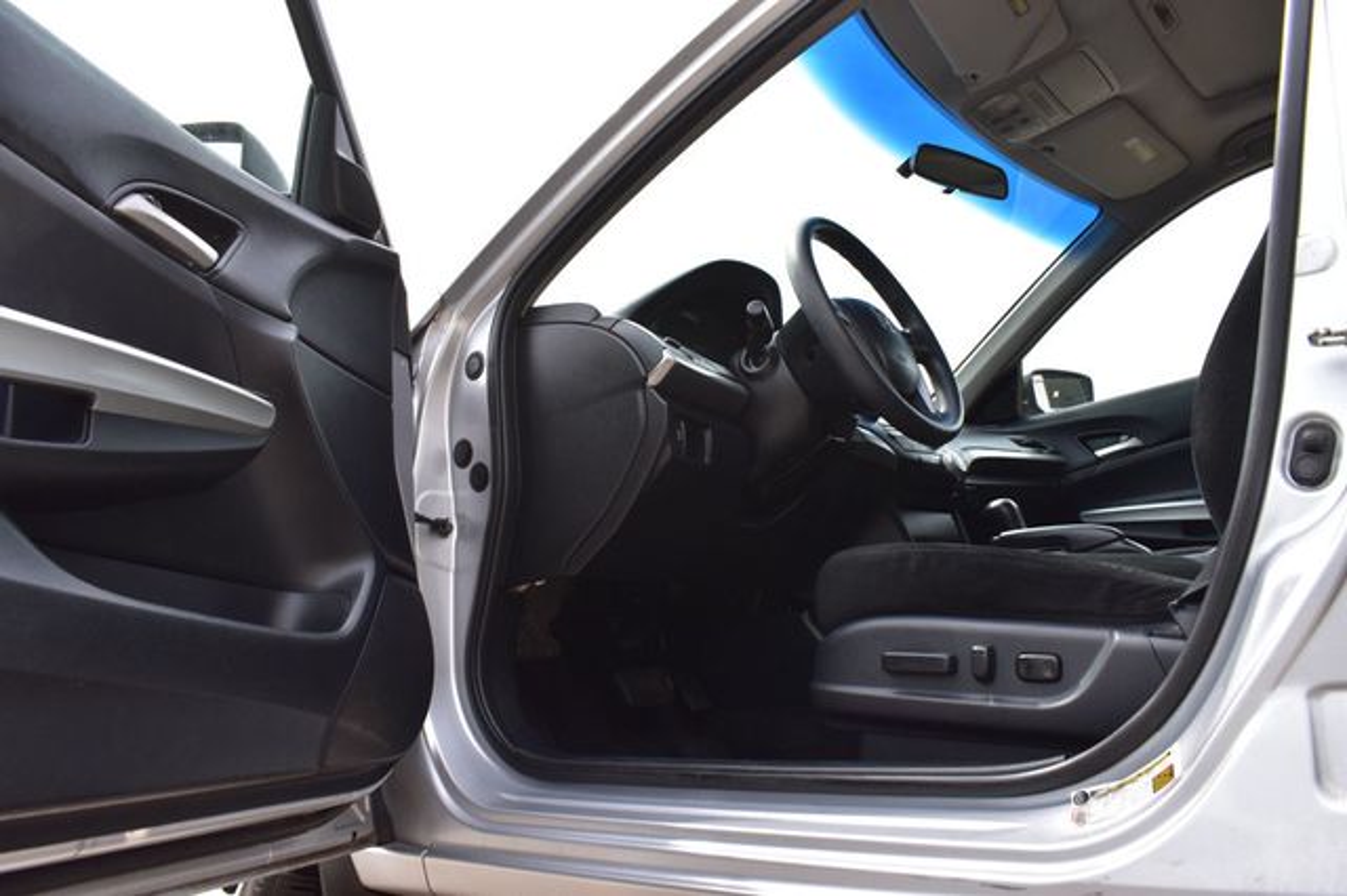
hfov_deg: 67.4
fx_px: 1010
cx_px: 674
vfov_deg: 47.9
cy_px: 448
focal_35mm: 27
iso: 400
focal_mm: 18
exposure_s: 1/200
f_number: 10
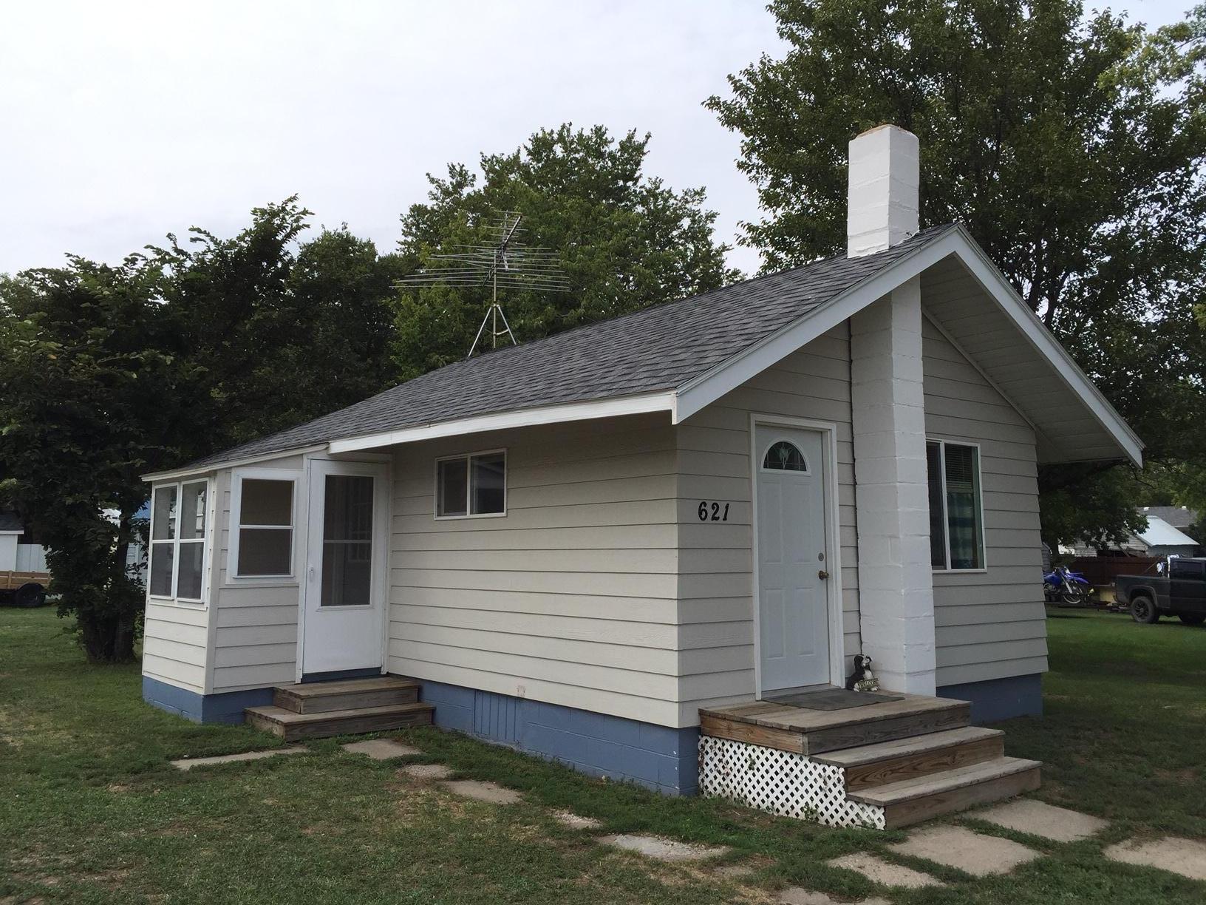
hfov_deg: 61.7
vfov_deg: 48.2
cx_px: 603
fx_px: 1010
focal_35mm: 29
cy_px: 452
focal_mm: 4.15
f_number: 2.2
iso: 32
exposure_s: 1/1721
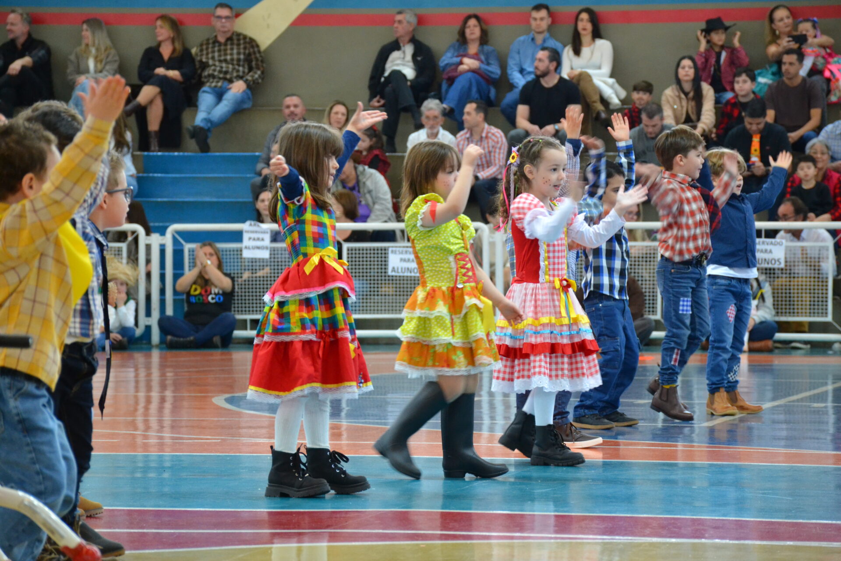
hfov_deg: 12.2
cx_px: 420
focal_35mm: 168
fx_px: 3924
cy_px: 280
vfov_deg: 8.2
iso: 2000
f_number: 5.6
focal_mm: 112
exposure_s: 1/60
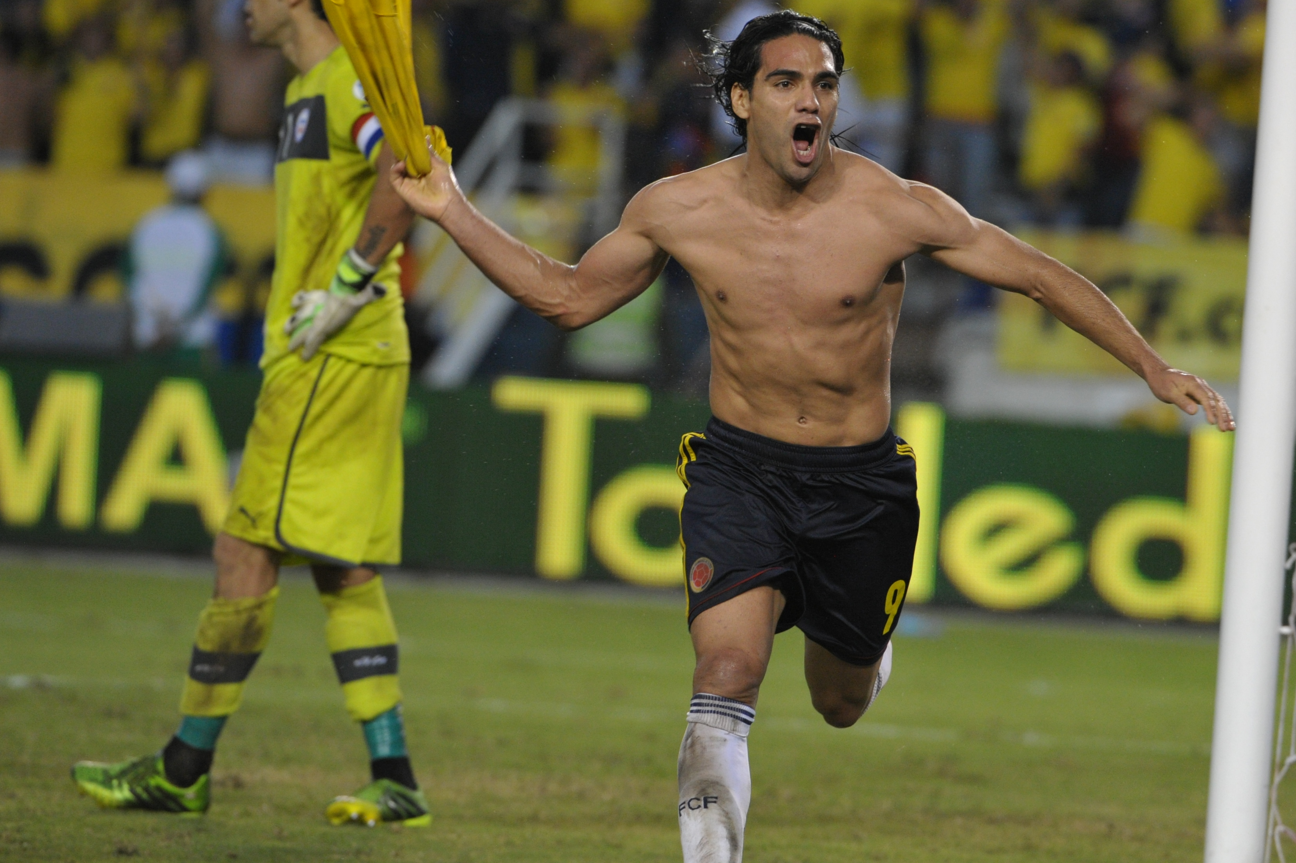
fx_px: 18492
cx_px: 795
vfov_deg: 2.7
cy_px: 317
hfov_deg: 4.0
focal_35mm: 514
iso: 4000
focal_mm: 400
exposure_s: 1/500
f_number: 5
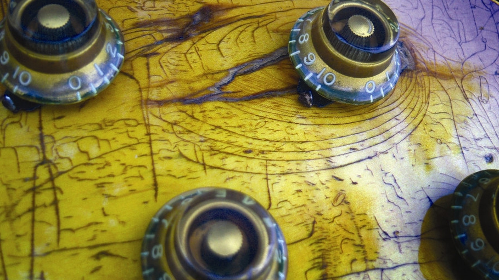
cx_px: 287
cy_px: 142
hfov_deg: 44.5
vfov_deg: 26.0
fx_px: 609
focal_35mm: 46
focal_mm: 7.5
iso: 80
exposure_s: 1/400
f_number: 2.8
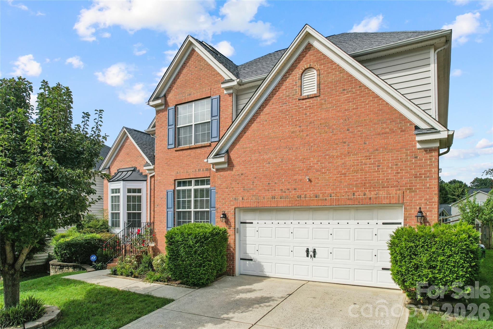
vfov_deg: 57.2
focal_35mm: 22
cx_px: 246
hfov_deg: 78.6
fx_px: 301
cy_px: 164
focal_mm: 8.4
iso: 100
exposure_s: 1/320
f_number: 2.8
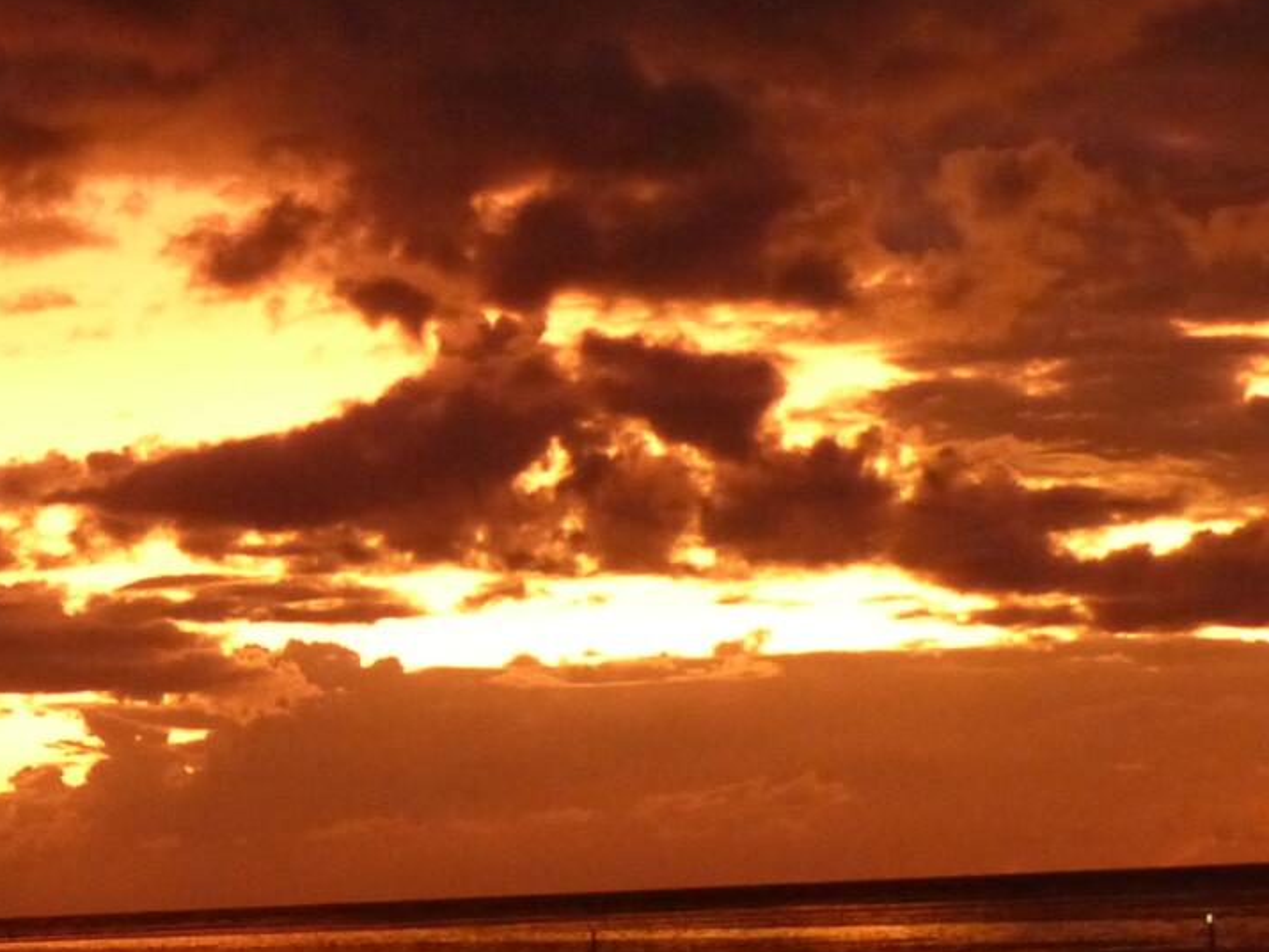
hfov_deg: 15.4
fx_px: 4618
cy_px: 435
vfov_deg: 11.8
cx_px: -9
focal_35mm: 126
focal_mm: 7.8
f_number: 2.8
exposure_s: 1/60
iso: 500
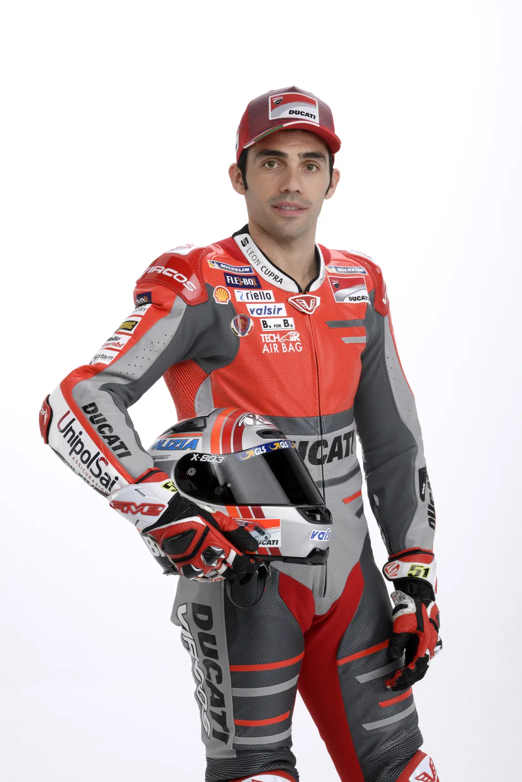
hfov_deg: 11.2
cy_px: 391
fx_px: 2653
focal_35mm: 122
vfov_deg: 16.8
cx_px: 261
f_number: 22
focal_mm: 122
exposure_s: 1/160
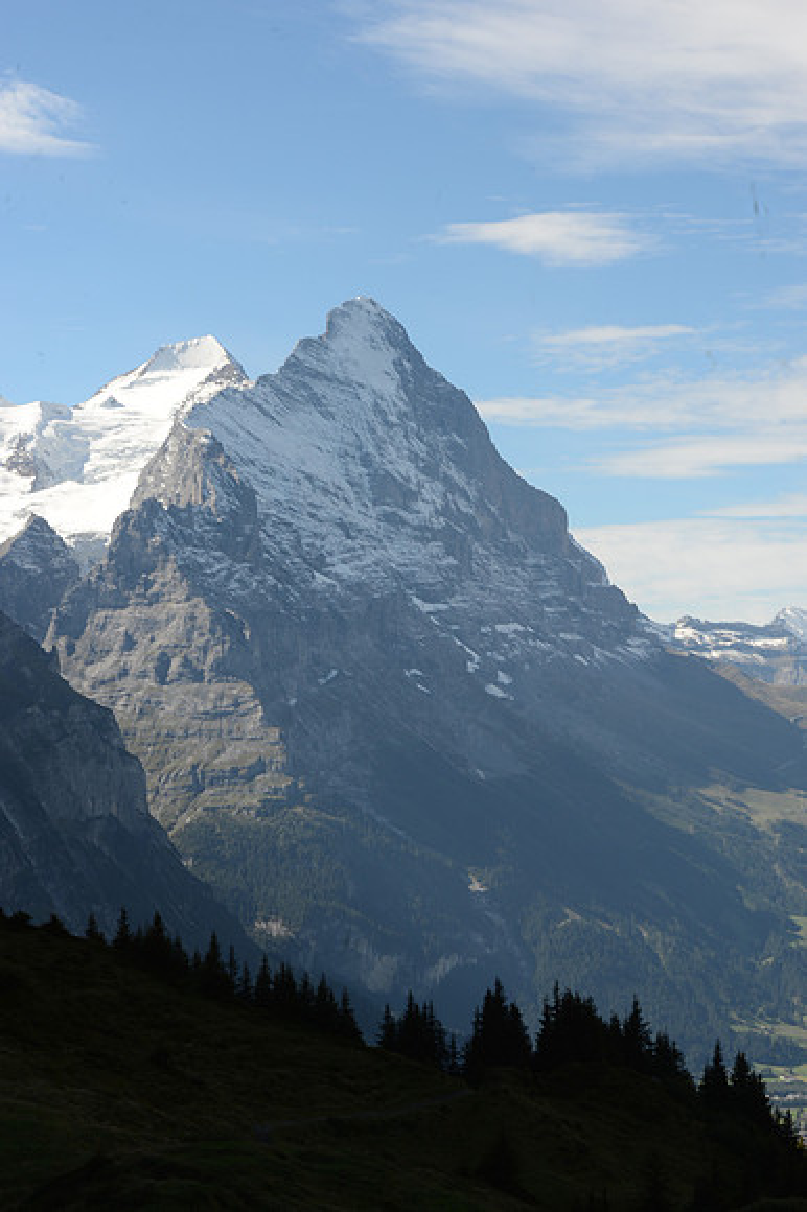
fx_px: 2356
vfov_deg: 28.9
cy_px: 606
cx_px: 404
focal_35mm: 70
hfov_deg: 19.4
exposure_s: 1/100
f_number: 22
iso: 250
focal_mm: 70
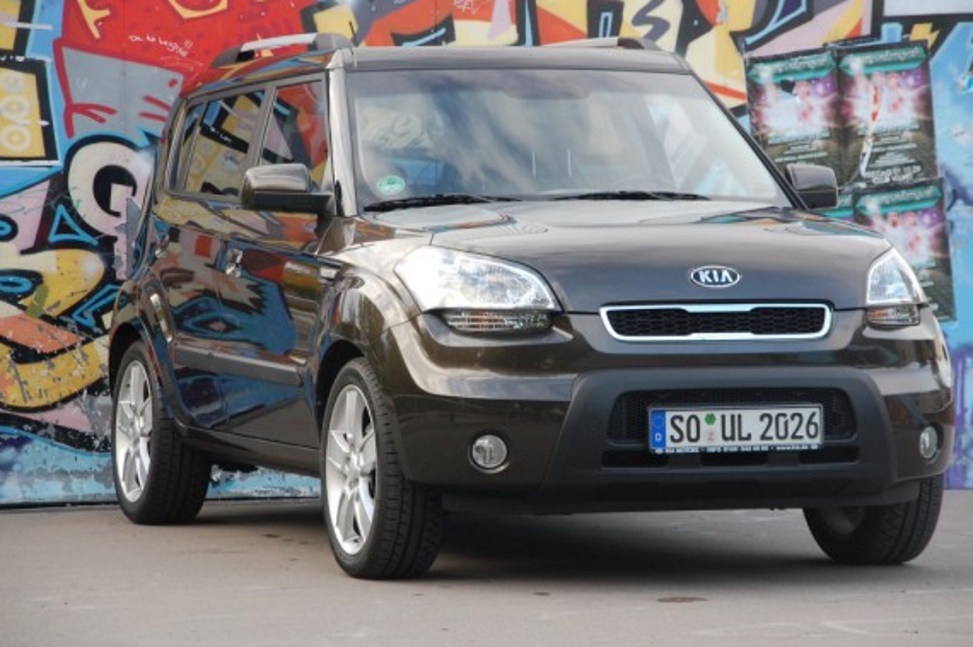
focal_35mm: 174
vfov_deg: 7.9
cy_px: 329
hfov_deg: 11.8
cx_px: 491
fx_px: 4699
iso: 400
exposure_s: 1/160
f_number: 5.6
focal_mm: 110
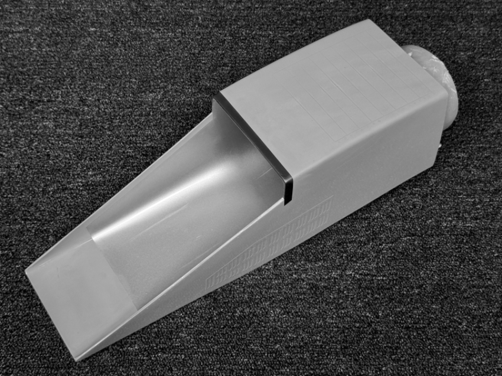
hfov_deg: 39.7
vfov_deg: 30.3
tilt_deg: -56.8
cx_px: 251
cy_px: 188
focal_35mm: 48
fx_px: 696
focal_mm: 6.76
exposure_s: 1/100
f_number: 1.78
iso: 80
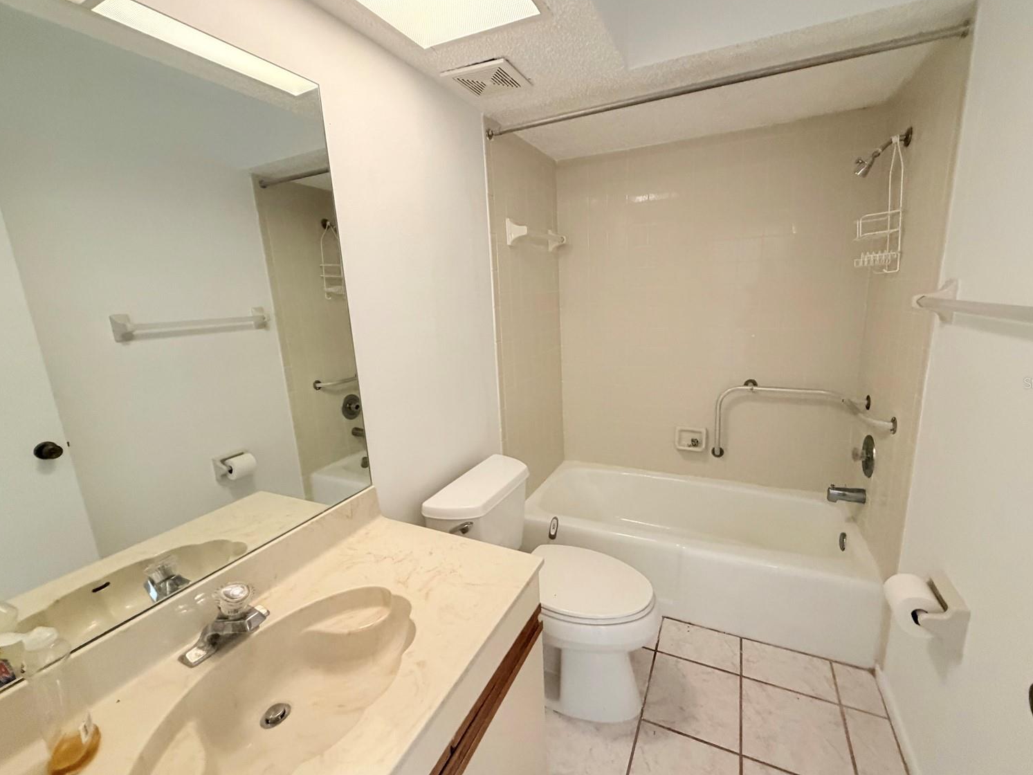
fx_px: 448
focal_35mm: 15
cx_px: 536
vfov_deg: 81.8
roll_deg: +2.0
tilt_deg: -12.5
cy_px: 383
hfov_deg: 98.1
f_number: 2.2
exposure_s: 1/60
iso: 500
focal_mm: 2.22
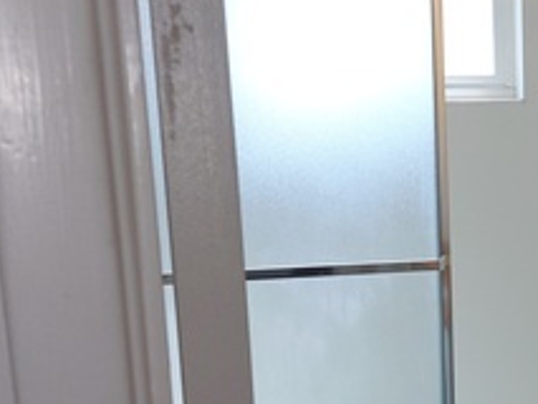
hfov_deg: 24.4
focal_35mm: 75
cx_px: 575
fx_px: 1166
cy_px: 376
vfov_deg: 19.2
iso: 64
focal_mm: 5.23
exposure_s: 1/120
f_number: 1.8
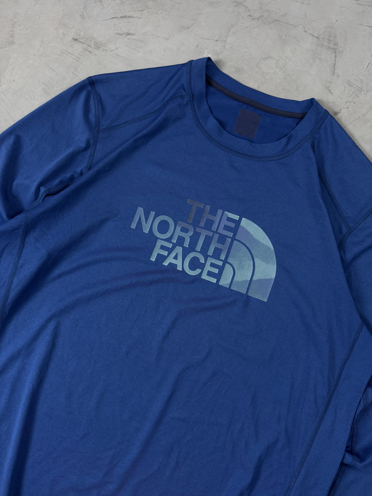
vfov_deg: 71.6
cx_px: 186
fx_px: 344
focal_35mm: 24
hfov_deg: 56.8
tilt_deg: -85.9
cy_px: 248
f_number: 1.78
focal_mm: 6.76
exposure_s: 1/60
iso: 200
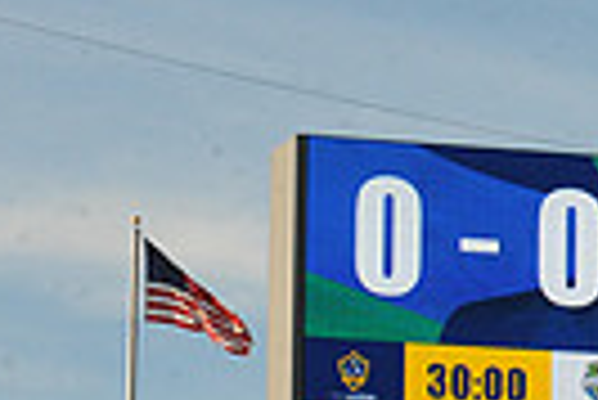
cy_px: 346
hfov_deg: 5.8
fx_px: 5804
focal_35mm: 349
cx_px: 1061
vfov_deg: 3.9
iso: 1600
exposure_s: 1/1000
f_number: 16
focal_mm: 80
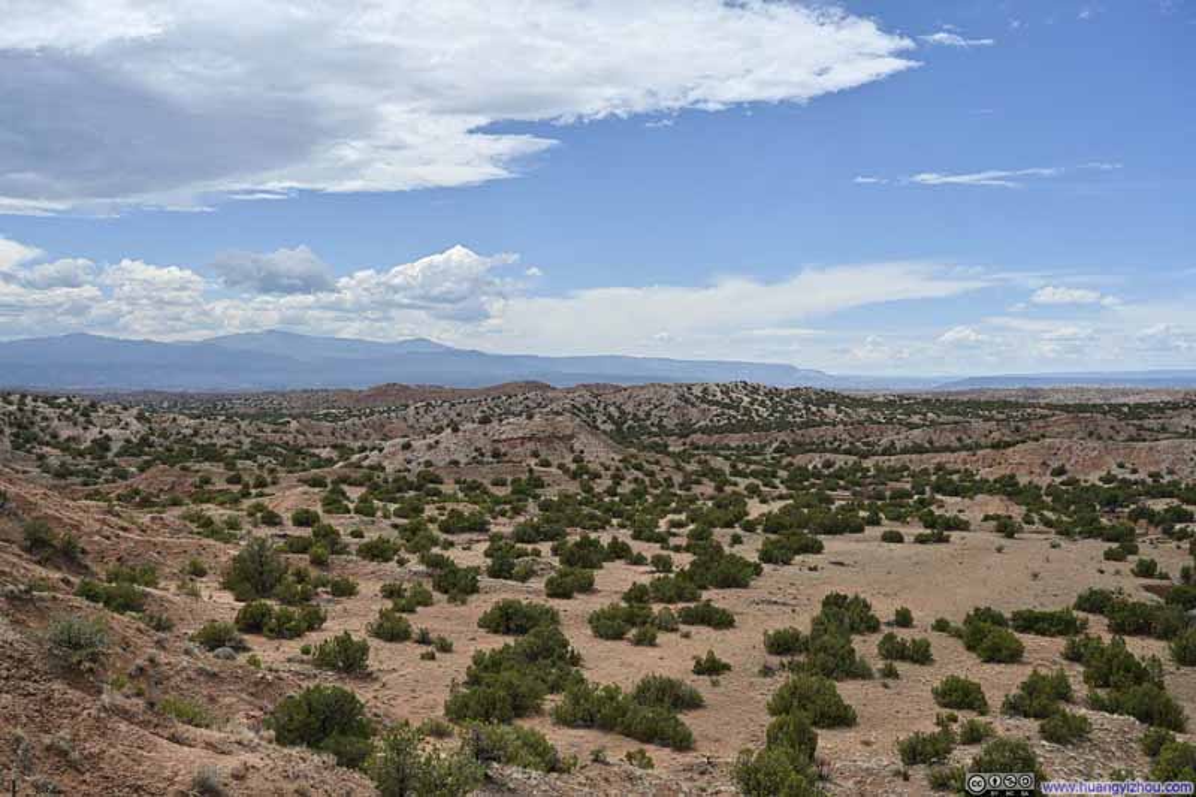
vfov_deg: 40.0
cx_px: 598
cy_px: 398
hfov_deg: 57.2
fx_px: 1096
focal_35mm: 33
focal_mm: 33
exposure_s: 1/800
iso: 64
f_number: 5.6
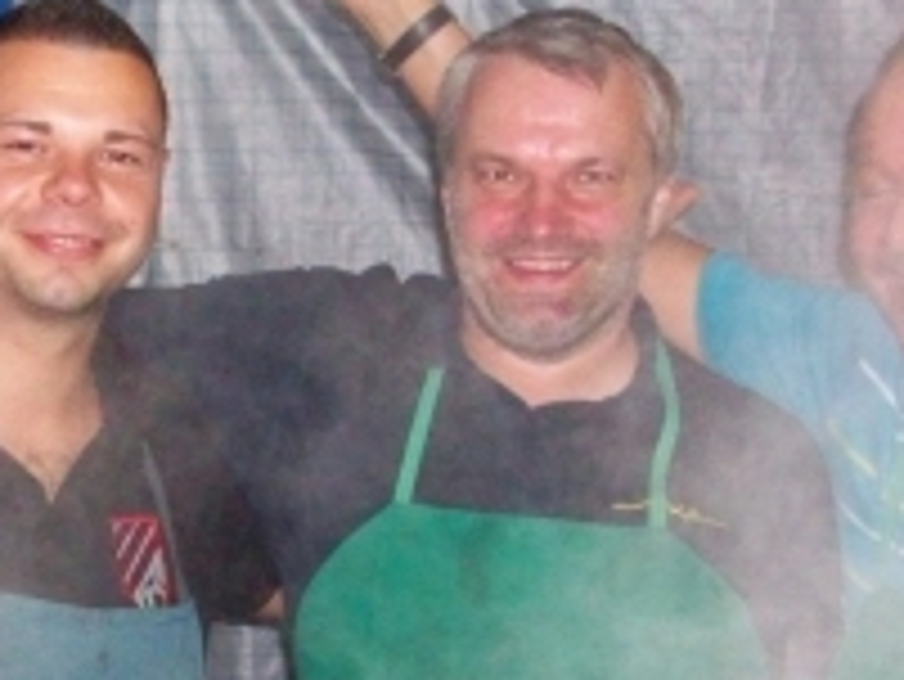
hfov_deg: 18.0
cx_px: 166
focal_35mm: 108
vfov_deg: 13.6
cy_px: 576
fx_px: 2822
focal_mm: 5.7
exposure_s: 1/60
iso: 320
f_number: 2.8
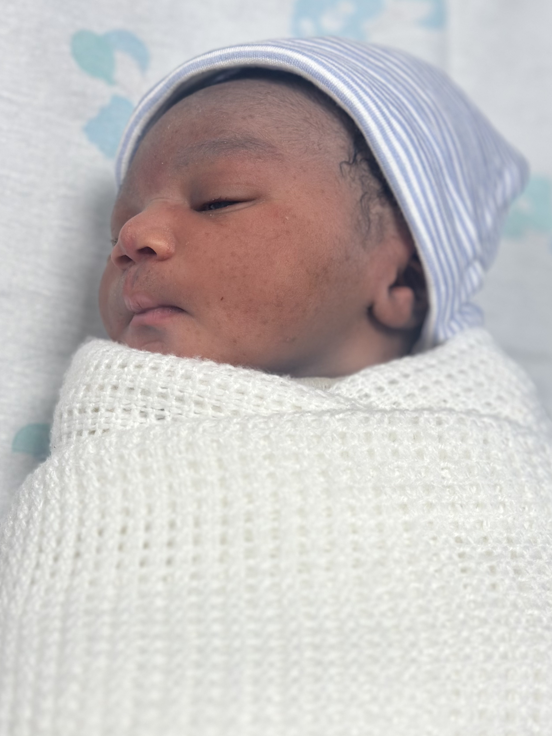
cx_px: 273
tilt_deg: -67.1
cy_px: 417
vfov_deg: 33.2
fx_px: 1233
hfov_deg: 25.2
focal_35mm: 58
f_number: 1.78
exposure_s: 1/100
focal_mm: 6.86
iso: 125
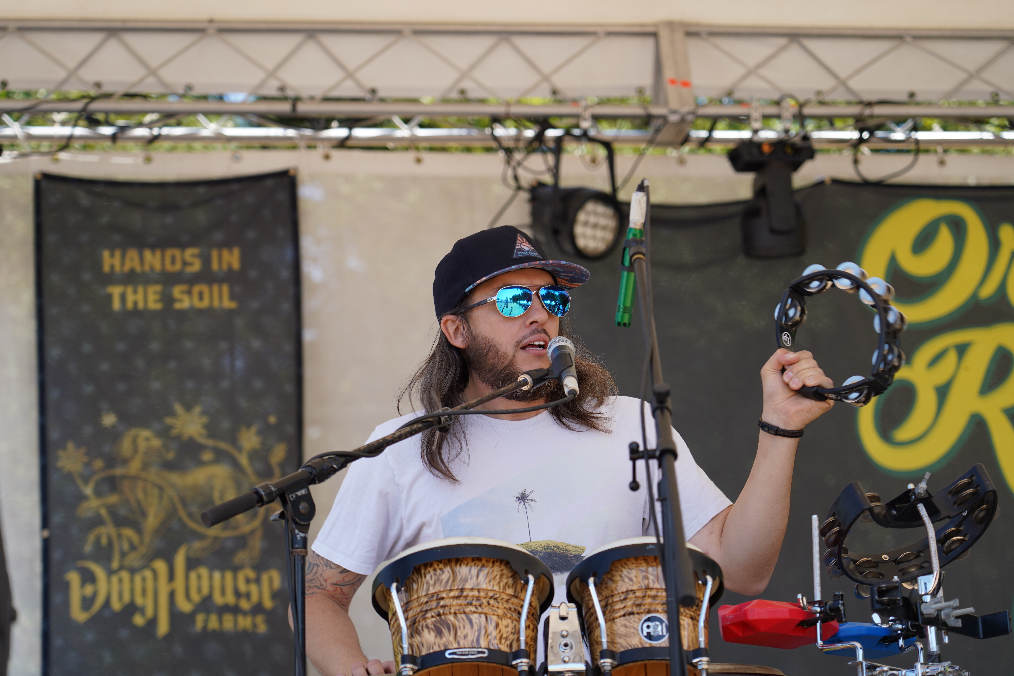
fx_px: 2957
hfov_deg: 19.5
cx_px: 507
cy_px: 338
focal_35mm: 105
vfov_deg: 13.0
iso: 100
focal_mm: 105
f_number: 4.5
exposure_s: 1/200
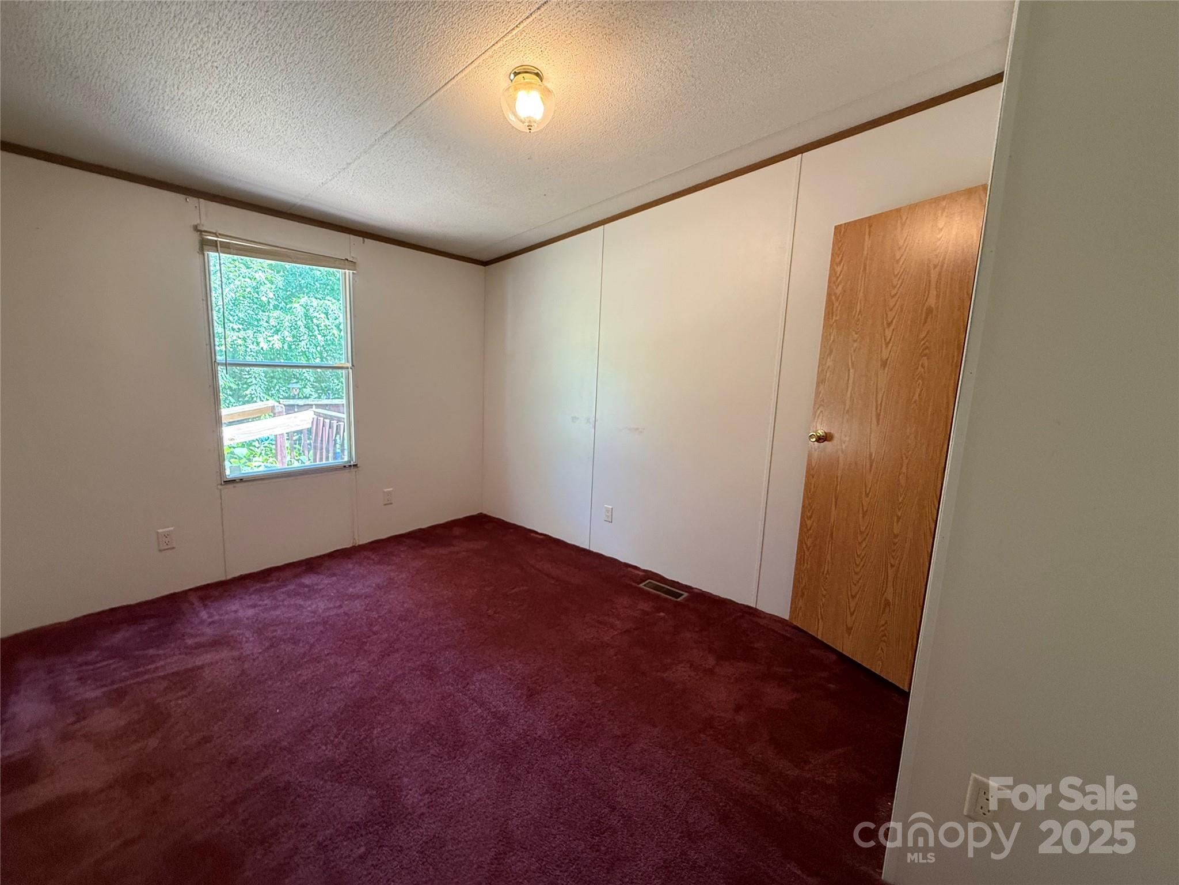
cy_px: 442
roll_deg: -1.5
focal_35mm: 14
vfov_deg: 85.7
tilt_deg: -7.8
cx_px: 590
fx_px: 477
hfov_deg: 102.1
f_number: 2.2
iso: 320
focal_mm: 2.22
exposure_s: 1/60
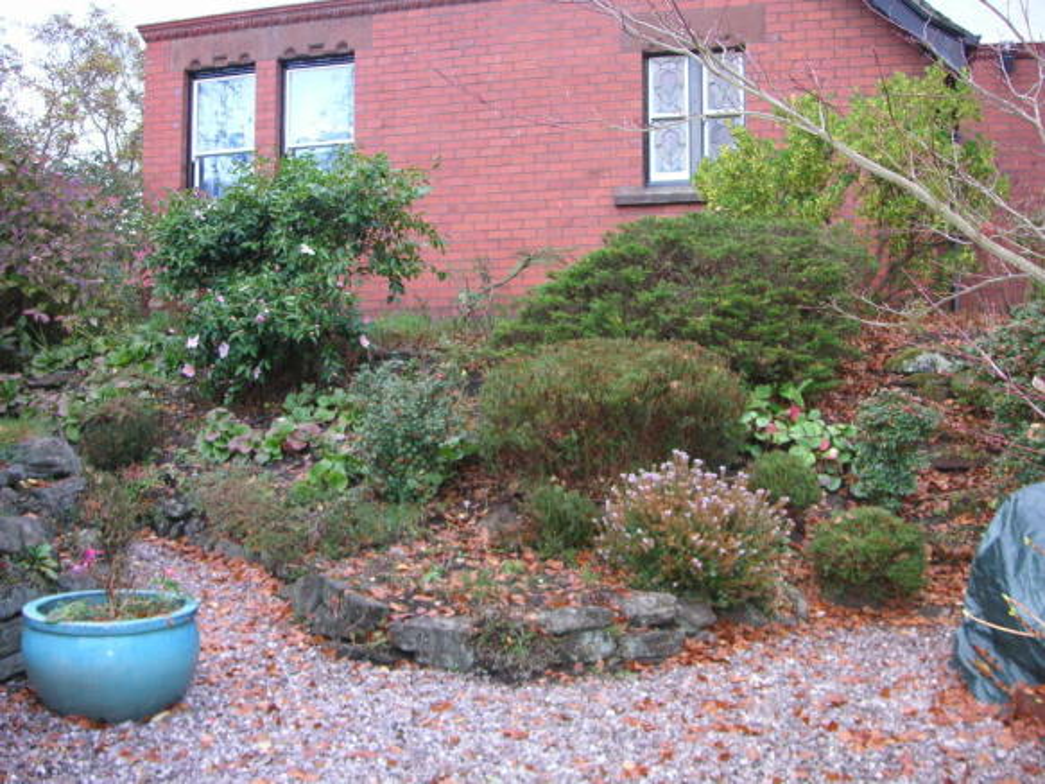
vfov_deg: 38.7
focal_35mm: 37
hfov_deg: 50.1
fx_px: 1117
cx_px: 522
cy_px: 392
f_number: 2.8
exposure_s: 1/45
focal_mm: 6.1
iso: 160
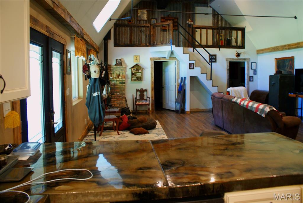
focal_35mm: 27
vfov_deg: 48.0
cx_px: 152
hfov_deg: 67.3
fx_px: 227
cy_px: 102
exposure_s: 1/8
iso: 400
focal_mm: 18
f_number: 3.5
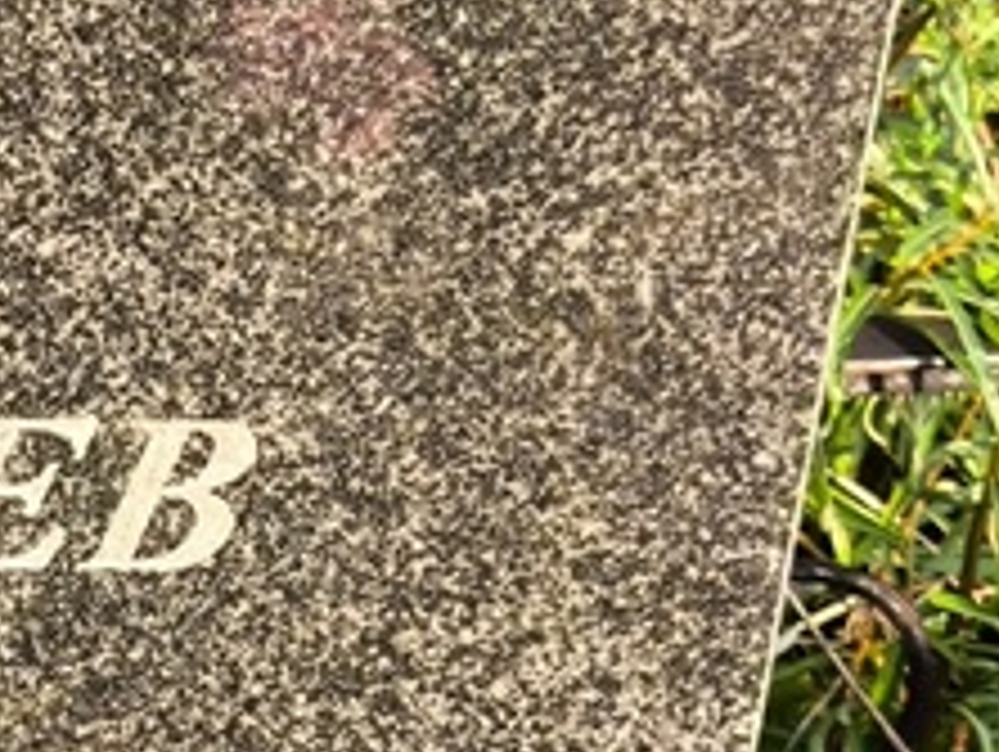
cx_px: -722
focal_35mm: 180
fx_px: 5200
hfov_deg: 10.4
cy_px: 842
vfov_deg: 8.2
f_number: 1.7
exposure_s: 1/147
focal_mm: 4.71
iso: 50
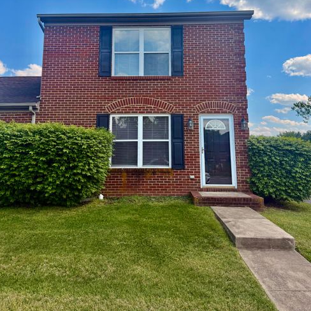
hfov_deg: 55.6
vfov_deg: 54.5
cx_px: 154
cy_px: 103
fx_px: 295
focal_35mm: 29
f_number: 1.78
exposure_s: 1/4405
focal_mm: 6.76
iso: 100
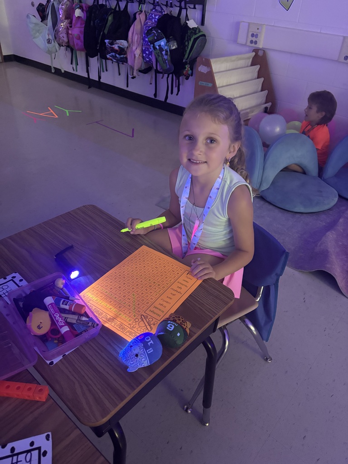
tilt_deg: -35.5
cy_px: 232
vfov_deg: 67.3
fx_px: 349
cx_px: 174
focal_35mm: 26
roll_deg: -3.9
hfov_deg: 53.1
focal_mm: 5.96
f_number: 1.6
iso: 800
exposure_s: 1/30
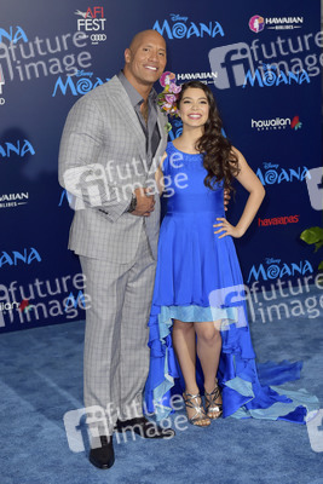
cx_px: 162
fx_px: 807
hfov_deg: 22.6
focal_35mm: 60
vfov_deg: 33.4
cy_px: 242
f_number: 4.5
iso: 400
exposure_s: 1/320
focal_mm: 60
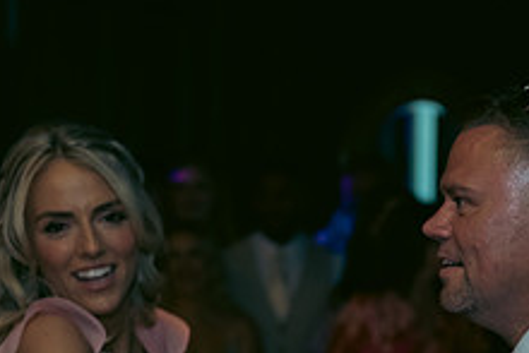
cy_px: 436
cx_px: 438
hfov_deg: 13.3
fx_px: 2250
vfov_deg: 8.9
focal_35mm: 153
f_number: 3.5
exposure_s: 1/160
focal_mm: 58
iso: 640
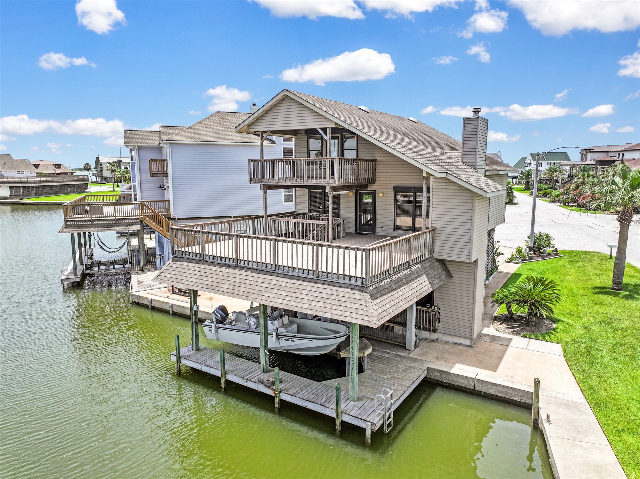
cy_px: 240
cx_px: 320
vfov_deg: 56.8
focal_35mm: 24
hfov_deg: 71.6
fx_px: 444
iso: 130
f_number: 2.8
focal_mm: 12.29
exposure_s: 1/2000
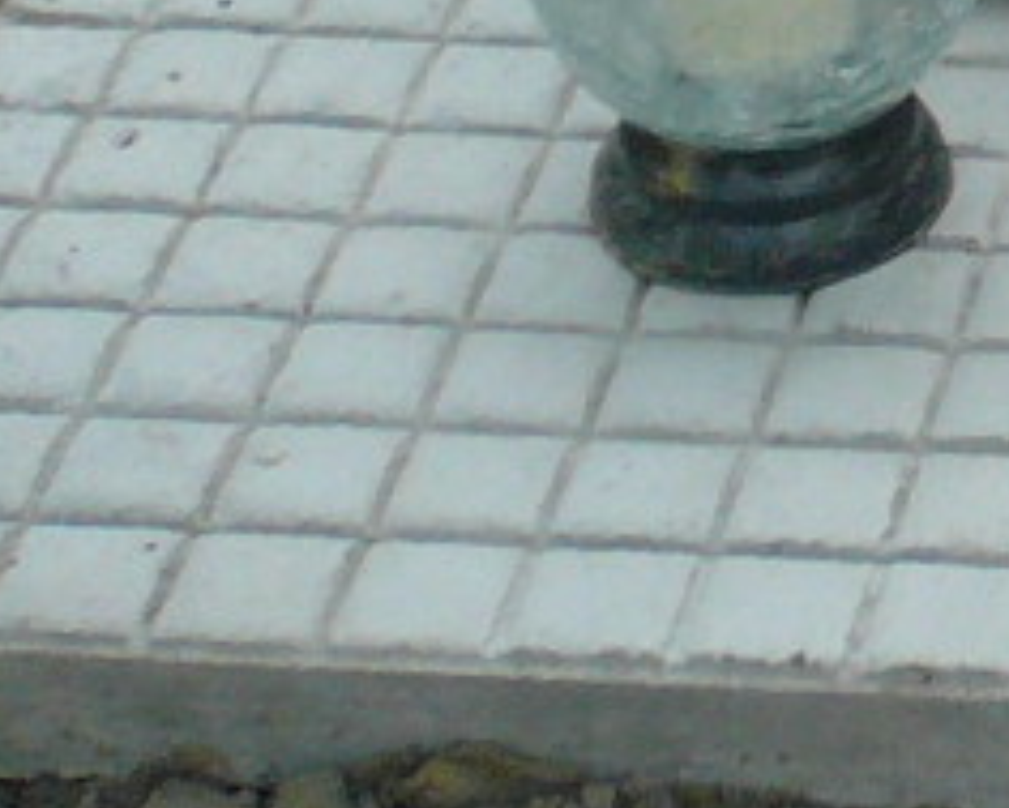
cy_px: -1377
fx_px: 5527
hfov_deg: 9.3
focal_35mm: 185
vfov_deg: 7.6
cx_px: 2424
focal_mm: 4.6
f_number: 2.8
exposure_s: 1/200
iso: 100
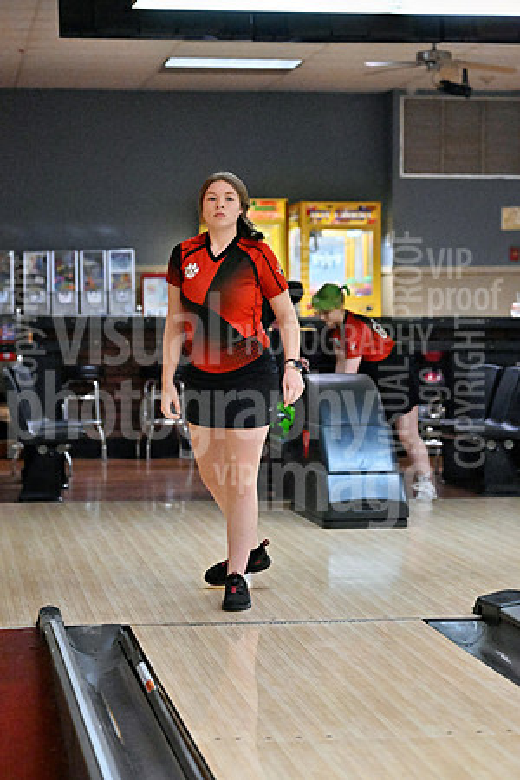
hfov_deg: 13.0
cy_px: 390
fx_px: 2275
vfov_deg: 19.5
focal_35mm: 105
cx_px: 260
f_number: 2.8
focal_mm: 70
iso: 8000
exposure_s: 1/800
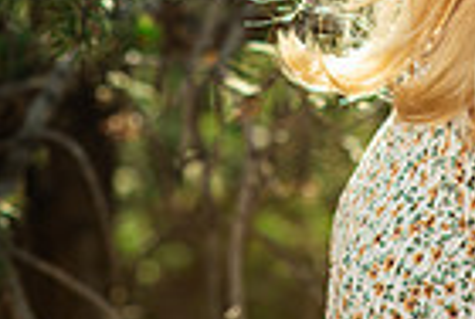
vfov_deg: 5.0
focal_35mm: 272
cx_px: 477
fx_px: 3597
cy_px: -180
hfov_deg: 7.5
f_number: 4.5
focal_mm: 85
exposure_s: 1/400
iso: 200
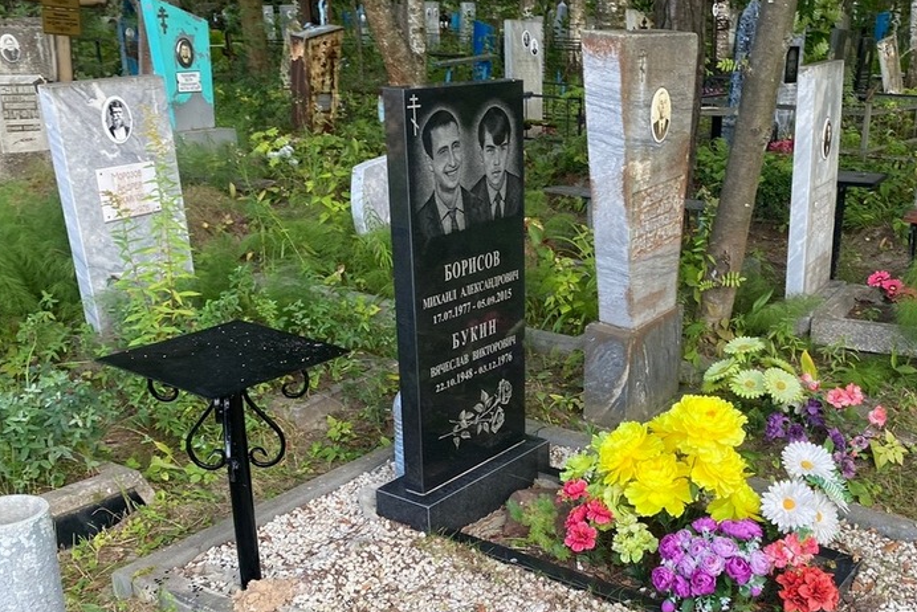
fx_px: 1019
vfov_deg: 32.9
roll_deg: -3.2
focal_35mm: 40
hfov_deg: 47.7
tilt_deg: -16.9
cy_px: 441
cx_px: 602
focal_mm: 4.25
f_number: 1.8
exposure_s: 1/188
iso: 32
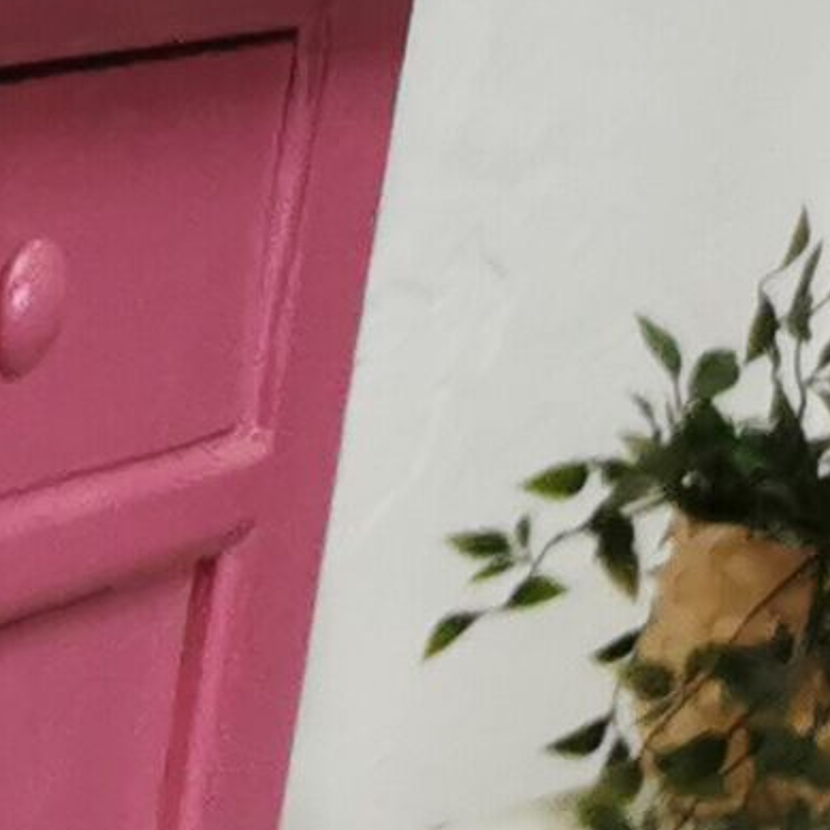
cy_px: 2518
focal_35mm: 224
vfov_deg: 7.0
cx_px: -2528
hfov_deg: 6.3
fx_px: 6077
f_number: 1.8
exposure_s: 1/100
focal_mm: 5.58
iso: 100
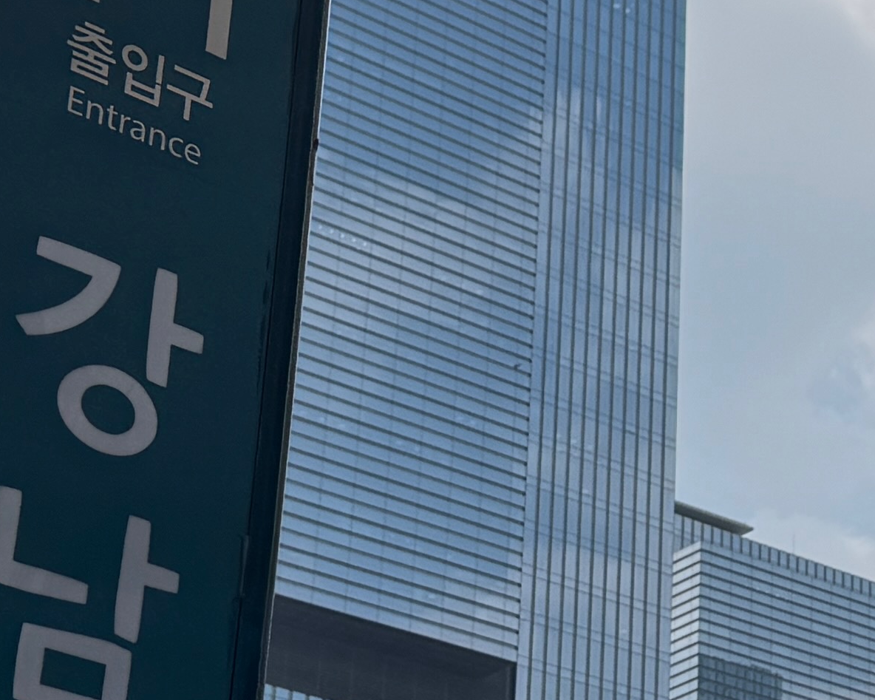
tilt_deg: +23.0
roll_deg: +1.1
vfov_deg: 13.6
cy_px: 539
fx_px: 2926
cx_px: 895
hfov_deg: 16.6
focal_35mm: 113
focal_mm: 6.76
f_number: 1.78
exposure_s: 1/10417
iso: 80
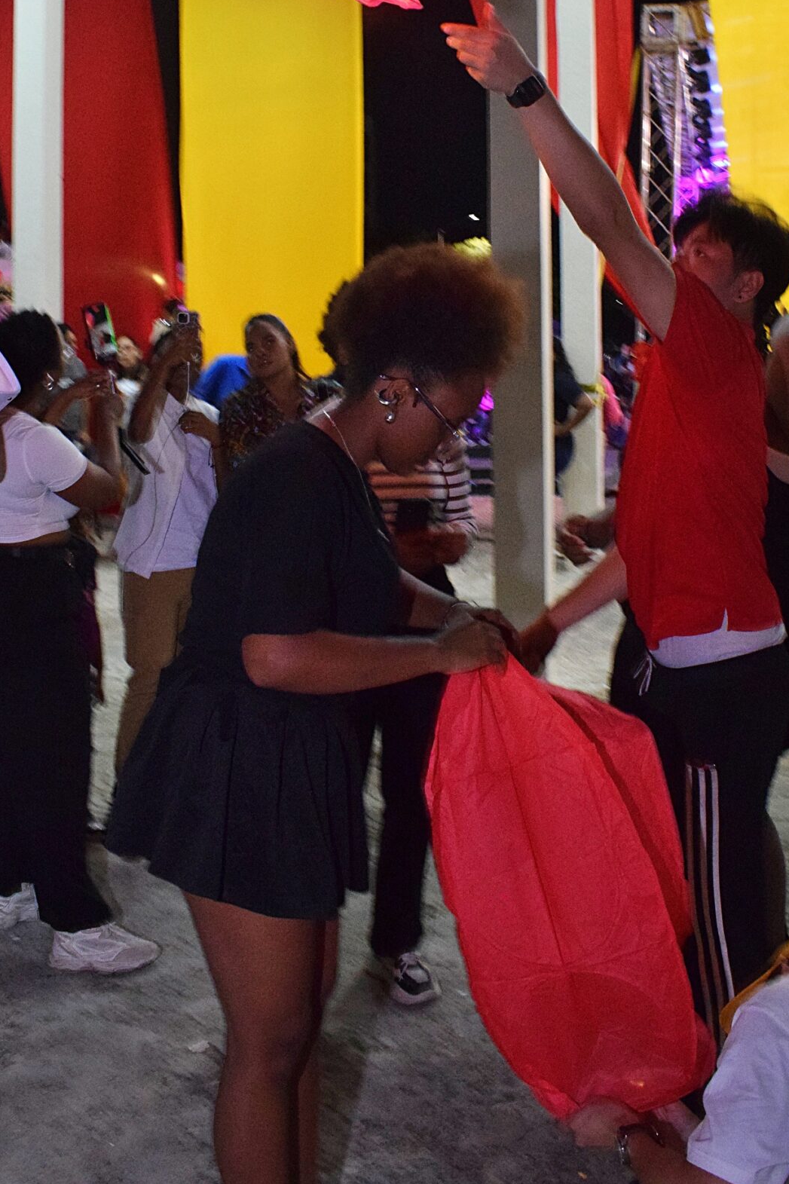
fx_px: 1447
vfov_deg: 43.3
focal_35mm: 44
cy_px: 317
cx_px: 449
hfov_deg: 30.5
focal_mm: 18
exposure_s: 1/30
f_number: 8
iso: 2500
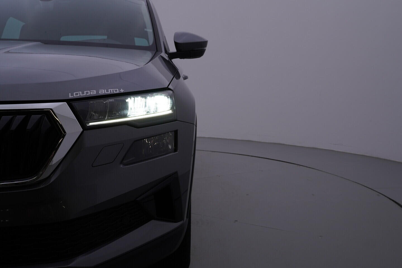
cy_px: 134
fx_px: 402
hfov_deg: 53.1
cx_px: 201
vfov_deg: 36.9
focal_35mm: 36
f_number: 5.6
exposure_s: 1/160
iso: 125
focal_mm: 24
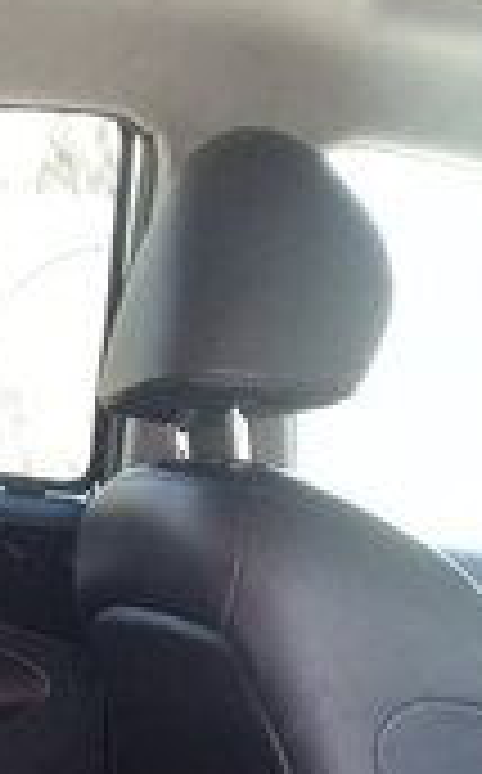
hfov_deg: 13.3
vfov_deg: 19.8
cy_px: 1058
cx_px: -126
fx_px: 2003
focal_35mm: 95
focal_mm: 3.3
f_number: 2.2
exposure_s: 1/50
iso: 64
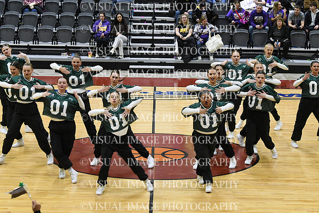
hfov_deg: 17.5
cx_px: 160
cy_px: 106
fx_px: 1037
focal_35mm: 117
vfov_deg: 11.7
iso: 3200
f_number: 4
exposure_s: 1/250
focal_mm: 78
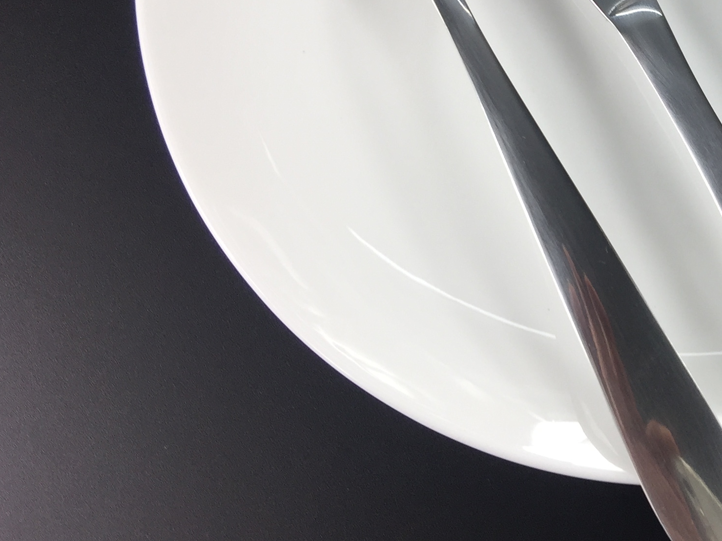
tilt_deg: -75.2
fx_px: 1335
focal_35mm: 64
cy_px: 88
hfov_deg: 28.3
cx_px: 737
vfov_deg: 22.5
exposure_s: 1/103
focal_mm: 4.15
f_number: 2.2
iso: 32
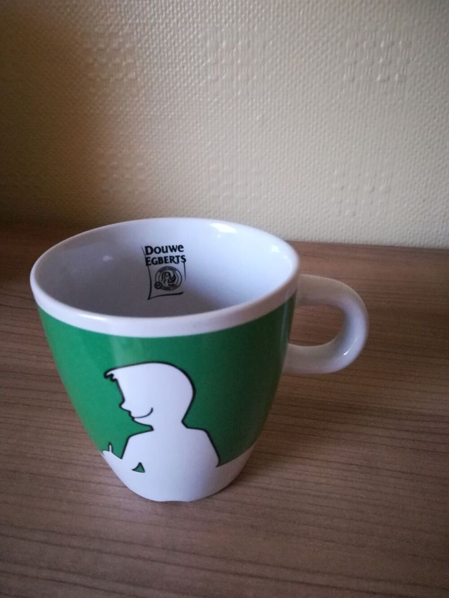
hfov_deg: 53.1
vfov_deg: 67.3
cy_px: 299
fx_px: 450
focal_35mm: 26
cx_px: 224
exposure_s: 1/14.3
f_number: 2.2
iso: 1250
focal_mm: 3.83
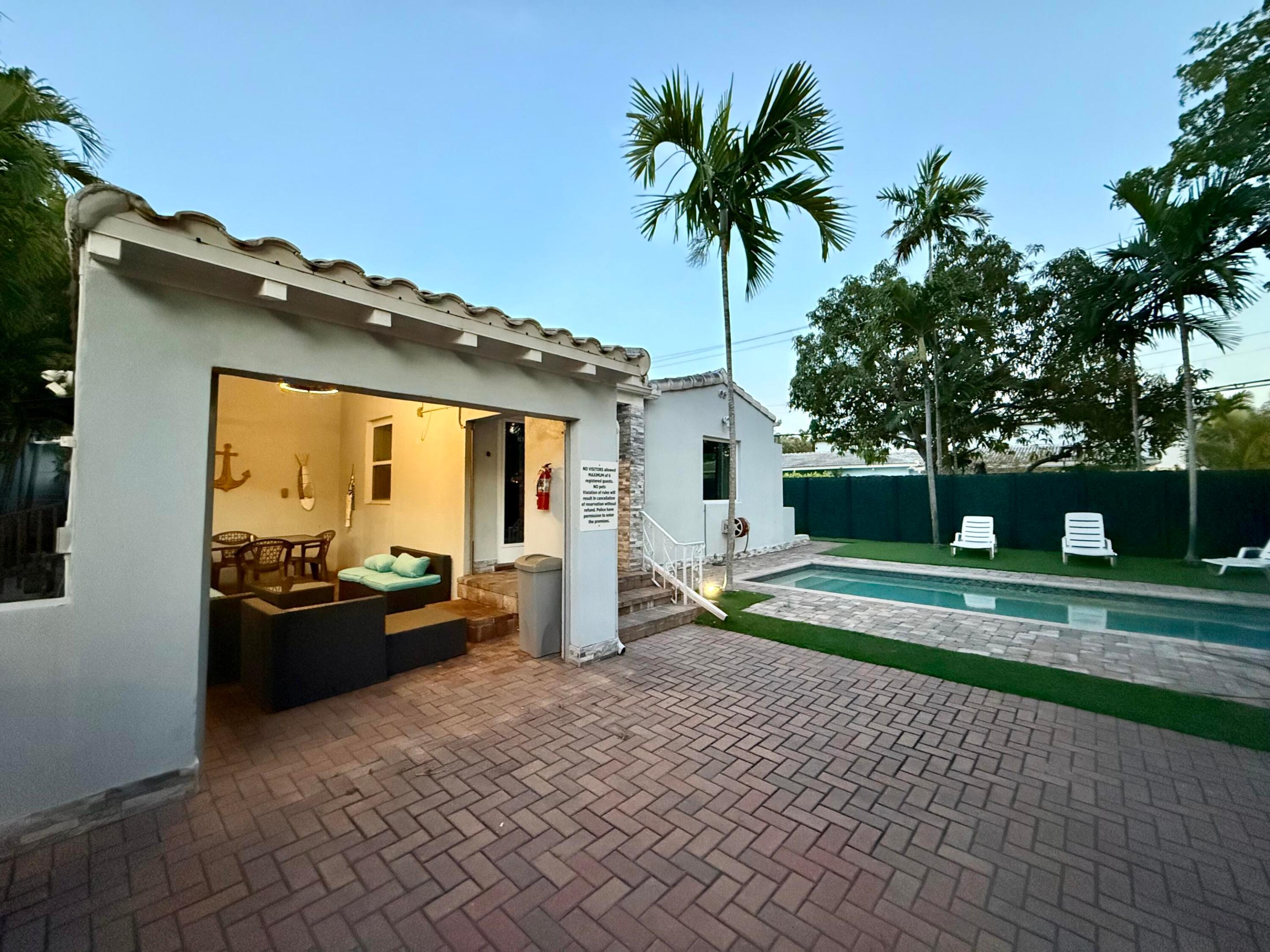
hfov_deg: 102.1
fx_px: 514
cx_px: 635
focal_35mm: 14
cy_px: 476
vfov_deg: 85.7
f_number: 2.2
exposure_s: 1/60
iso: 1250
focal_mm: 2.22
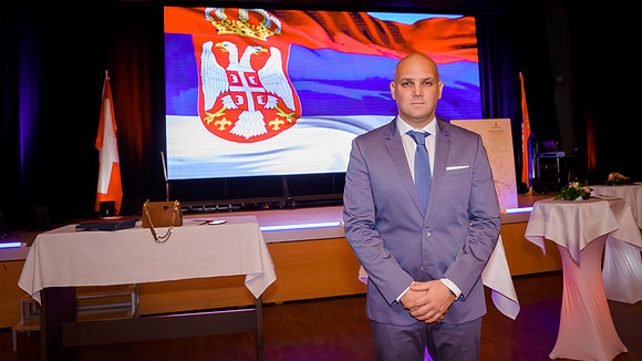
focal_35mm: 33
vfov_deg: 35.6
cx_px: 345
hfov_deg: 59.7
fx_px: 558
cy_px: 137
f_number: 4
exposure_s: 1/200
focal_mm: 24
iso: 2500
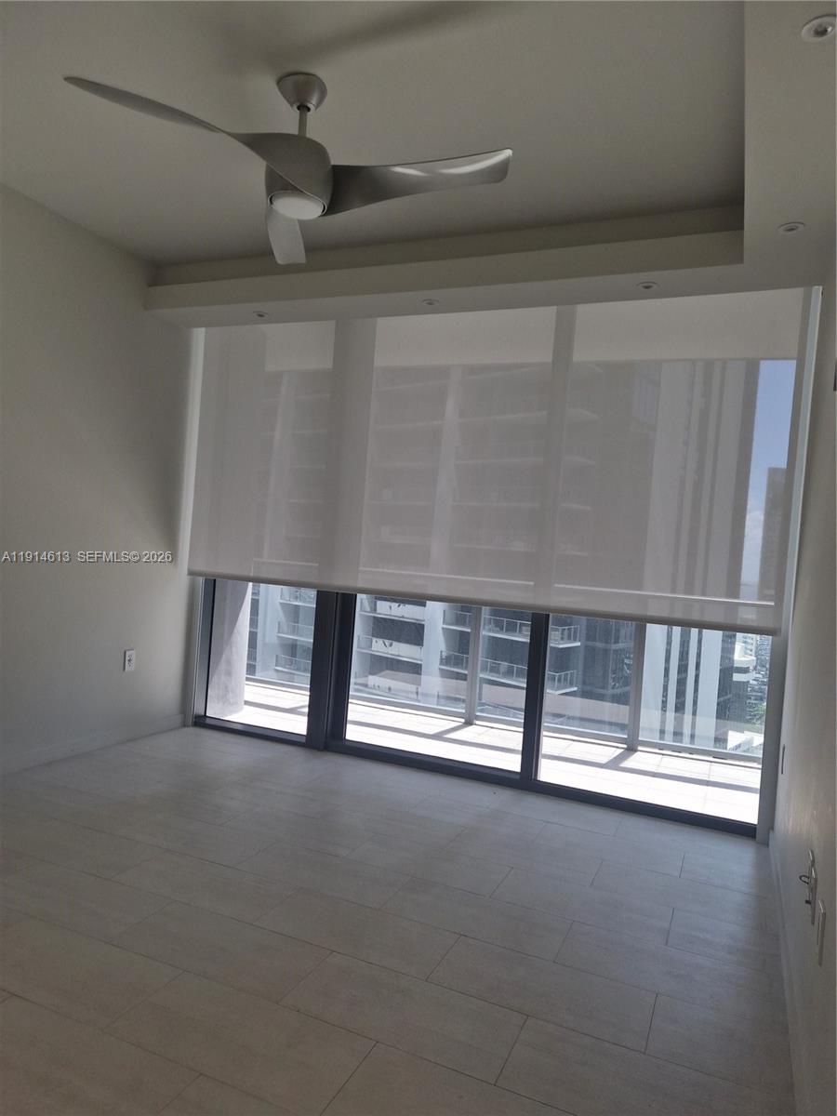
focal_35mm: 23
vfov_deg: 73.9
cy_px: 558
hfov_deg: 58.9
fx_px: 742
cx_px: 418
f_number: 1.8
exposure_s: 1/984
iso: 80
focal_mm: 5.4
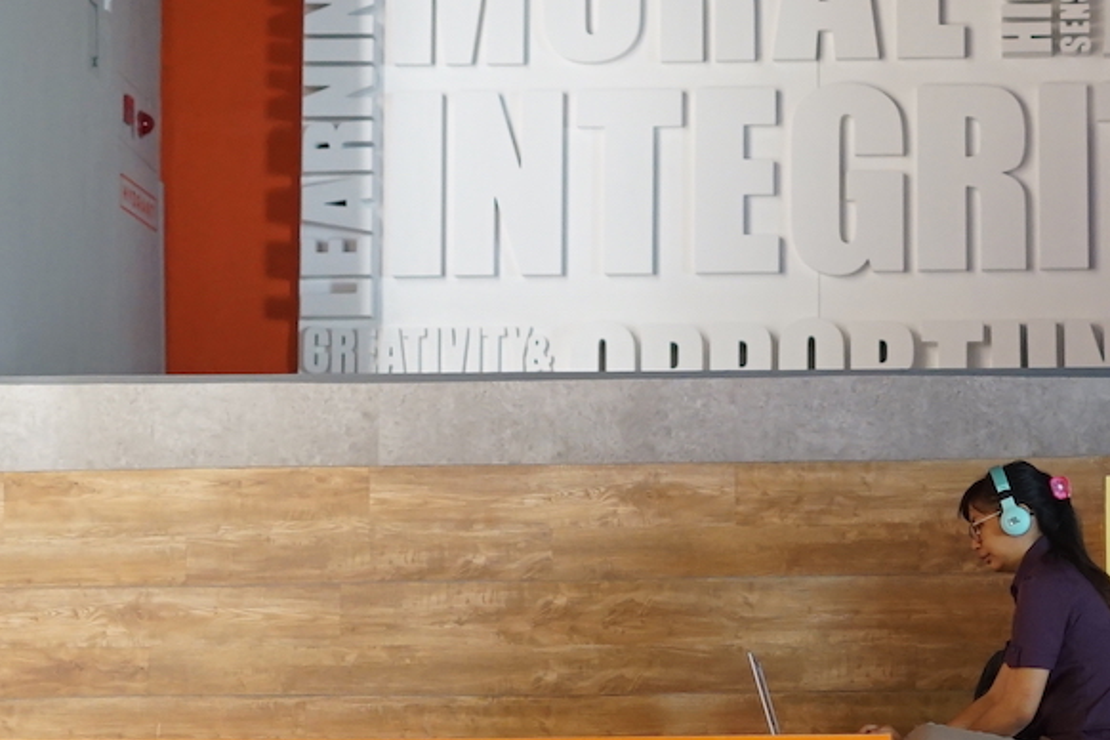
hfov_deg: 12.1
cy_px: -32
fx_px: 5210
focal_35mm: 169
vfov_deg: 8.1
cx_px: 976
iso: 1250
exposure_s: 1/60
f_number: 2
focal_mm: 50
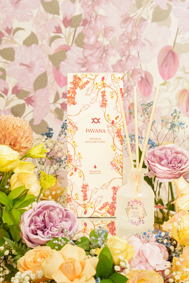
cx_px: 94
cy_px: 142
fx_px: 669
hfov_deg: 16.1
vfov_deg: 23.9
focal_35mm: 85
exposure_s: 1/125
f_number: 8
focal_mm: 85
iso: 160
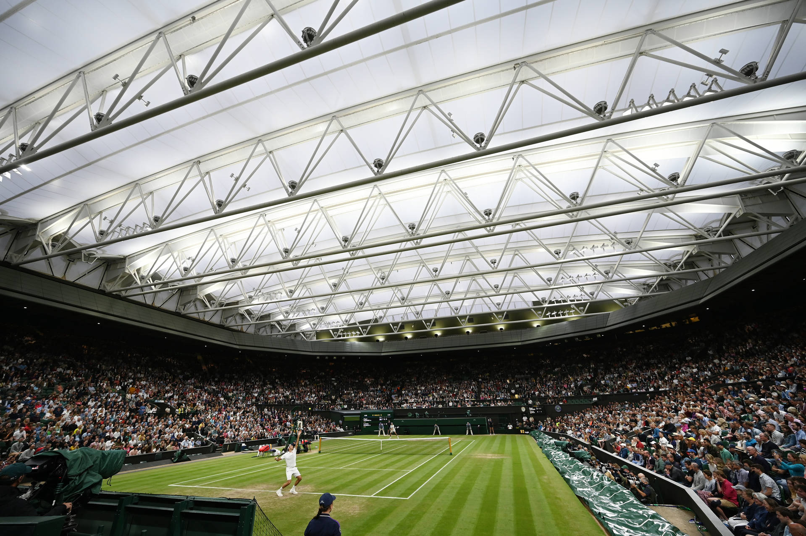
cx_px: 403
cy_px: 268
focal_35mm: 14
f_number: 4
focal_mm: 14
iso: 640
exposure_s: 1/320
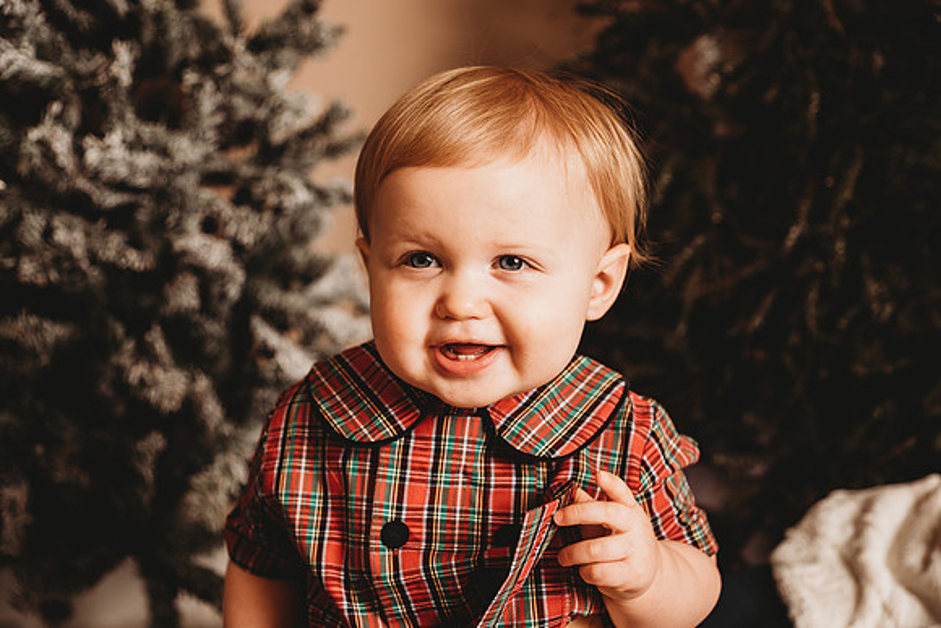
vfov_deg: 26.0
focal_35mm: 52
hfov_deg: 38.2
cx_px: 470
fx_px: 1359
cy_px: 314
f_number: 4
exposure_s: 1/160
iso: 100
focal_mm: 52
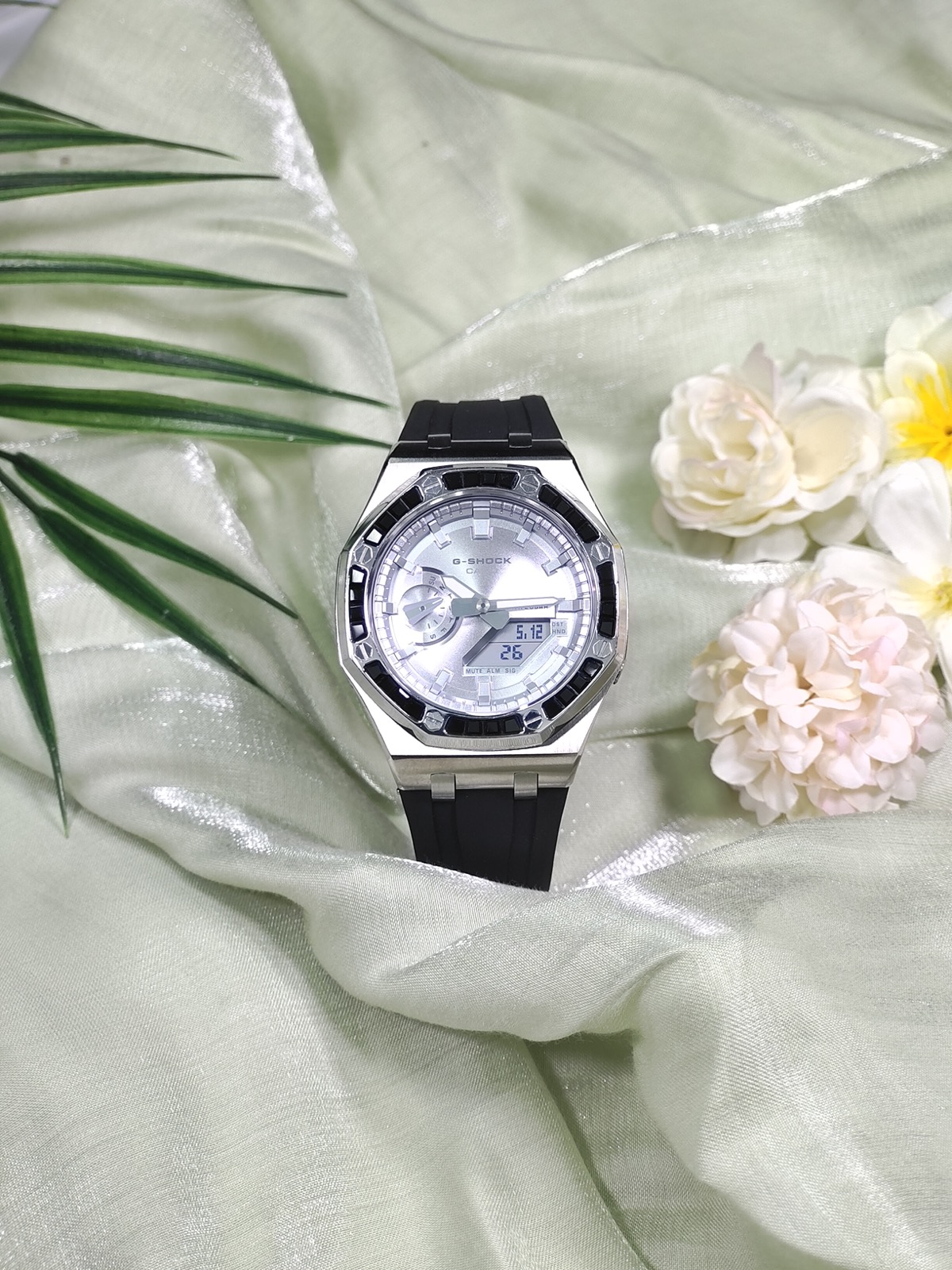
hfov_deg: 29.1
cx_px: 476
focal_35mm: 50
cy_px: 635
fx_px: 1833
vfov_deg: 38.2
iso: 51
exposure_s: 1/100
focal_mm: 7.55
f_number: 2.08
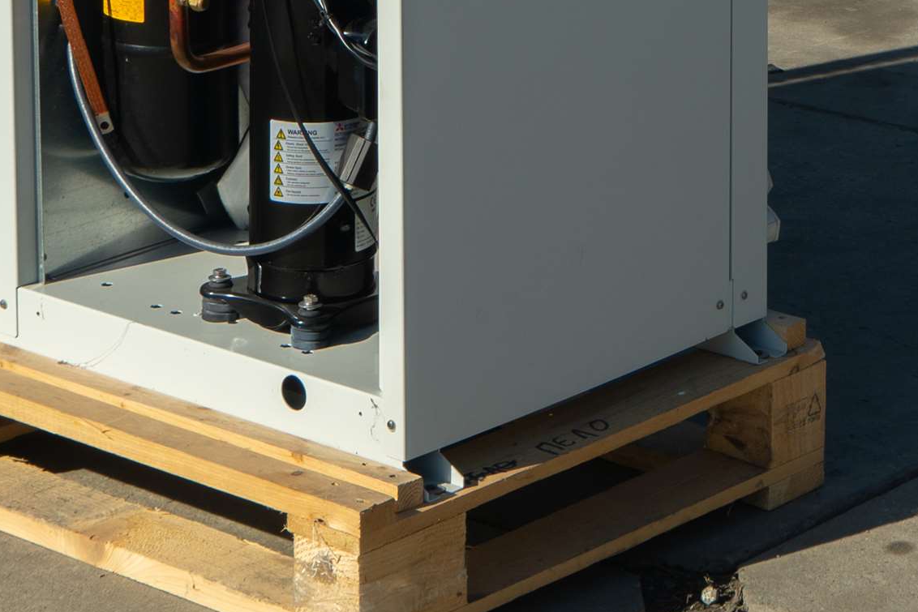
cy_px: -353
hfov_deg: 14.6
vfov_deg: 9.5
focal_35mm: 139
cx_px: 767
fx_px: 3545
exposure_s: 1/125
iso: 100
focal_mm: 38
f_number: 8
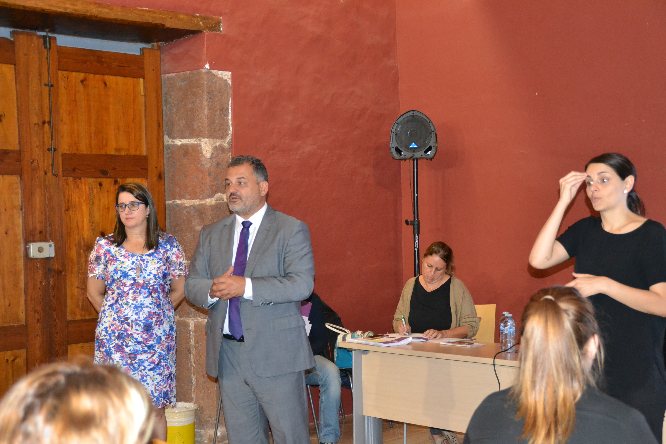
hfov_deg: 35.1
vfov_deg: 23.8
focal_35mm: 57
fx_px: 1054
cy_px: 222
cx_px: 333
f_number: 4.5
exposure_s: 1/60
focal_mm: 38
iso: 3200
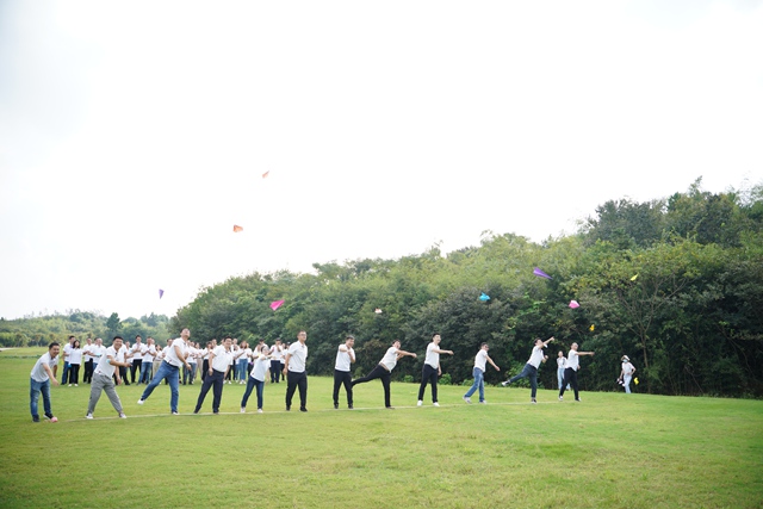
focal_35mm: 29
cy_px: 254
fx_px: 615
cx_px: 382
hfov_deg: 63.6
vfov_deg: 45.0
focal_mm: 29
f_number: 2.8
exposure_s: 1/1600
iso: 250
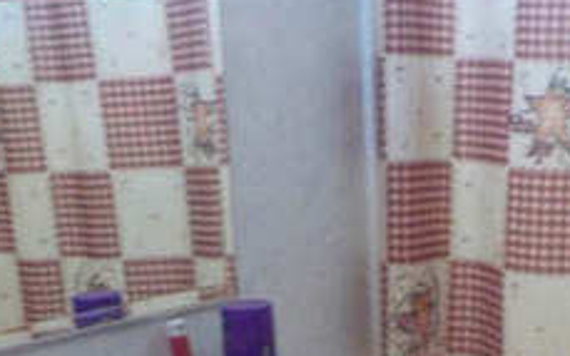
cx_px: 446
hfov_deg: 23.0
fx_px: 1382
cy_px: 466
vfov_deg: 14.1
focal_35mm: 89
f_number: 3.3
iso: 400
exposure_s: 1/13
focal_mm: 4.1
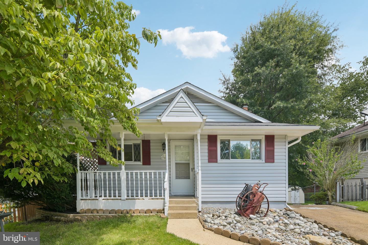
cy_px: 122
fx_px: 143
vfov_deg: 81.2
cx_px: 184
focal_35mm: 14
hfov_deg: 104.3
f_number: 8
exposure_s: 1/160
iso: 100
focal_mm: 14
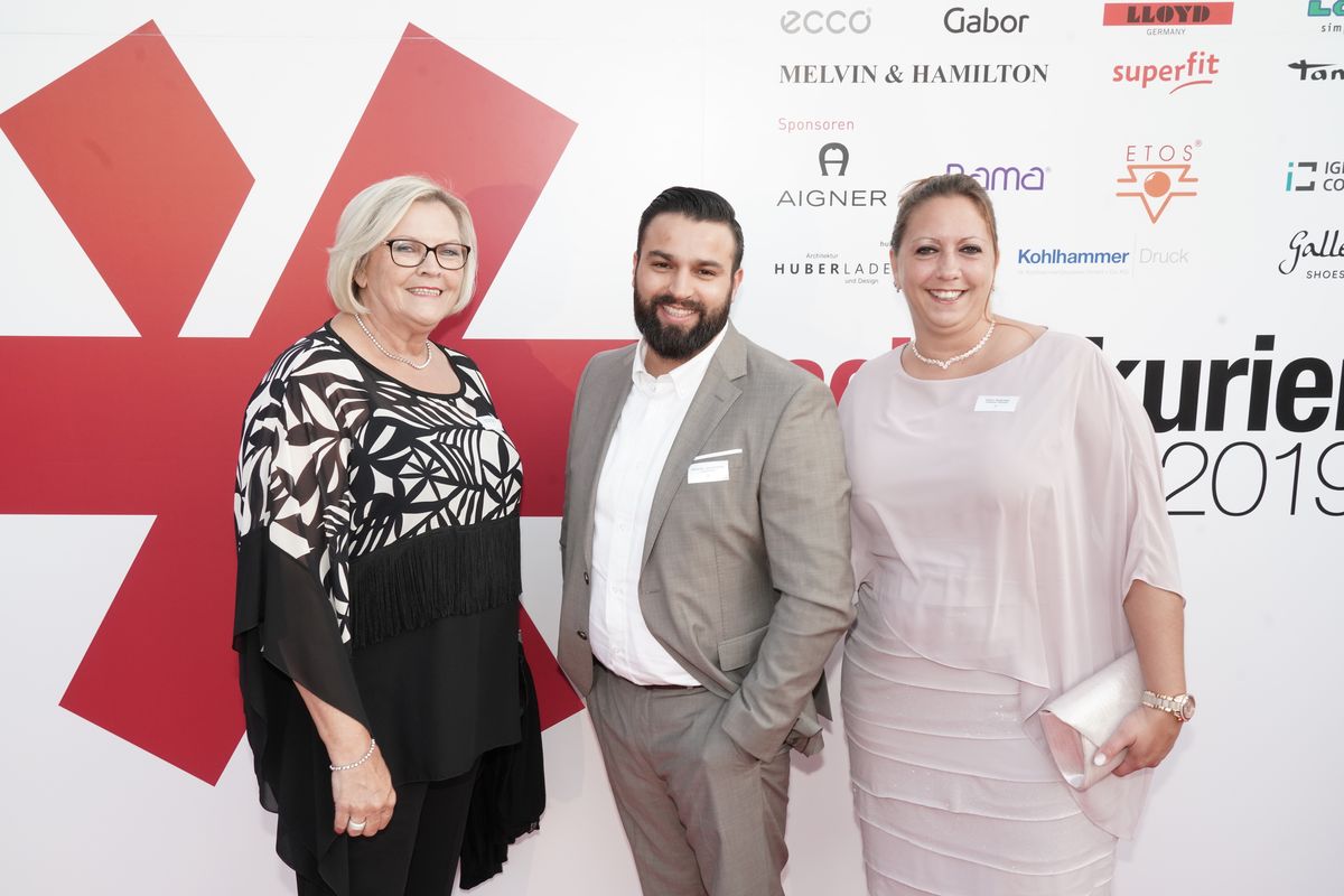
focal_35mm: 33
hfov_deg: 57.2
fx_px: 1232
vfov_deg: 40.0
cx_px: 672
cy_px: 448
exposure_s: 1/60
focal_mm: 33
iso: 1600
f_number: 11
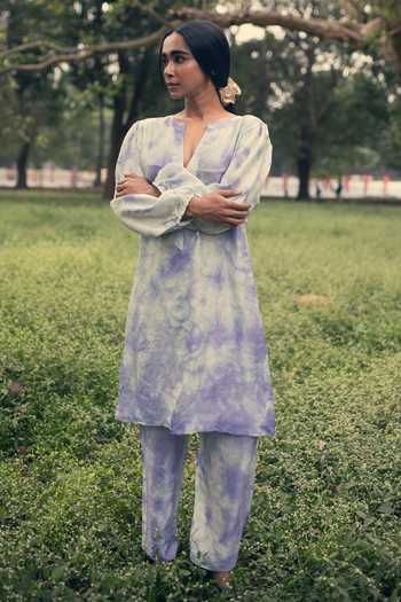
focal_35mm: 35
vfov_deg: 54.4
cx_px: 200
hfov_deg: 37.9
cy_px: 301
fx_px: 585
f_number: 1.8
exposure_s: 1/200
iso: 400
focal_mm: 35
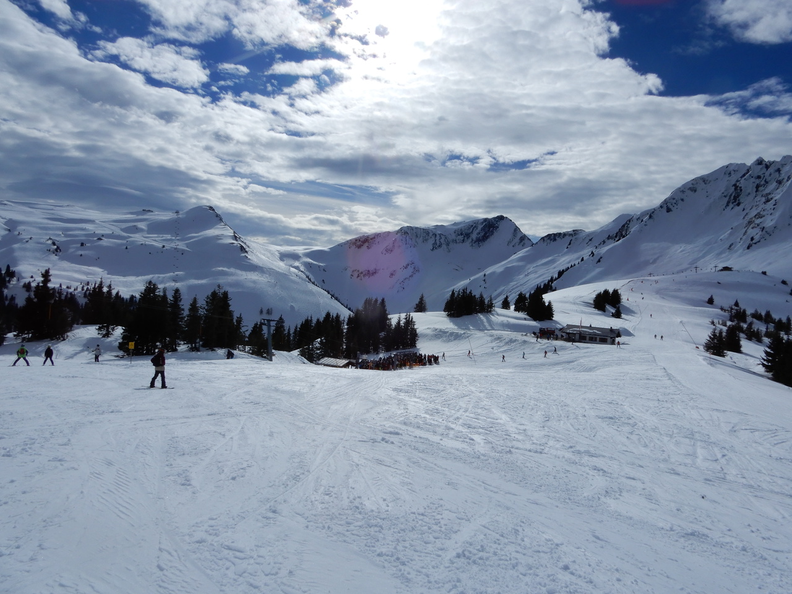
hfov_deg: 71.6
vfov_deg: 56.8
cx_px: 396
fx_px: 549
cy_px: 297
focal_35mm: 24
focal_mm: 4.3
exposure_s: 1/1600
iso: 80
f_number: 7.1
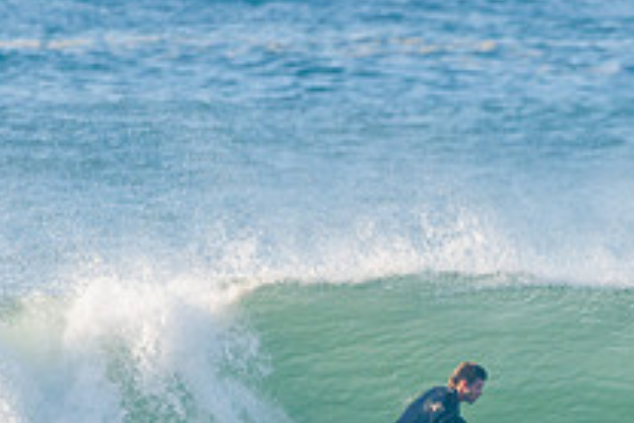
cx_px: 485
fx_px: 24601
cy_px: 504
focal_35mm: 1396
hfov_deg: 1.5
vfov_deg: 1.0
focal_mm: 500
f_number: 5.6
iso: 320
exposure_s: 1/1600
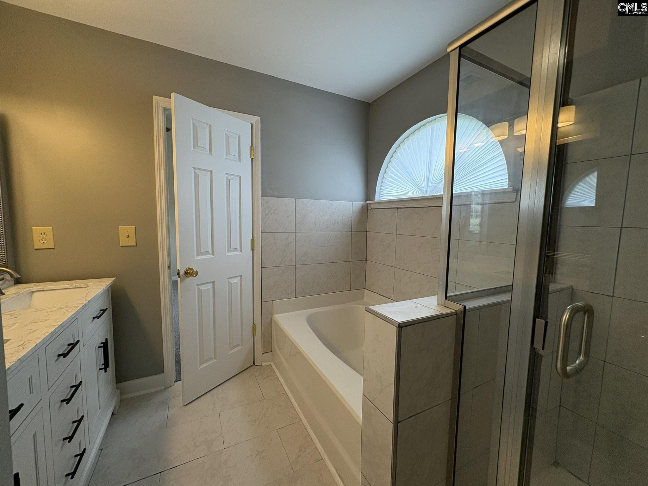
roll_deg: -0.3
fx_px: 262
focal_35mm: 14
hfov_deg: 102.1
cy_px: 243
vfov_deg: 85.7
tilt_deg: -5.0
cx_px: 324
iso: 160
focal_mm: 2.22
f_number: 2.2
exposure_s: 1/120
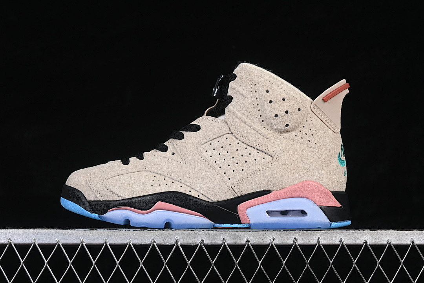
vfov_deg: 18.2
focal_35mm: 75
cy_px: 142
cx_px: 212
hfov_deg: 27.0
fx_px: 883
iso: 160
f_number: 8
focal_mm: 50
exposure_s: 1/80
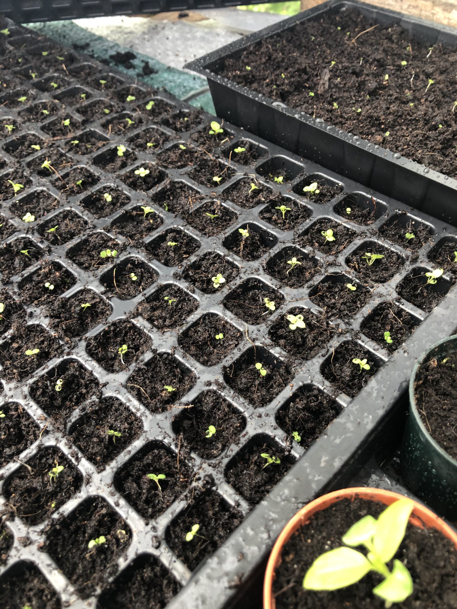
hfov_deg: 49.7
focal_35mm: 28
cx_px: 228
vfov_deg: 63.4
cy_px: 304
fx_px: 493
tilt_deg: -49.4
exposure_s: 1/30
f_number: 1.8
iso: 25
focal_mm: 3.99
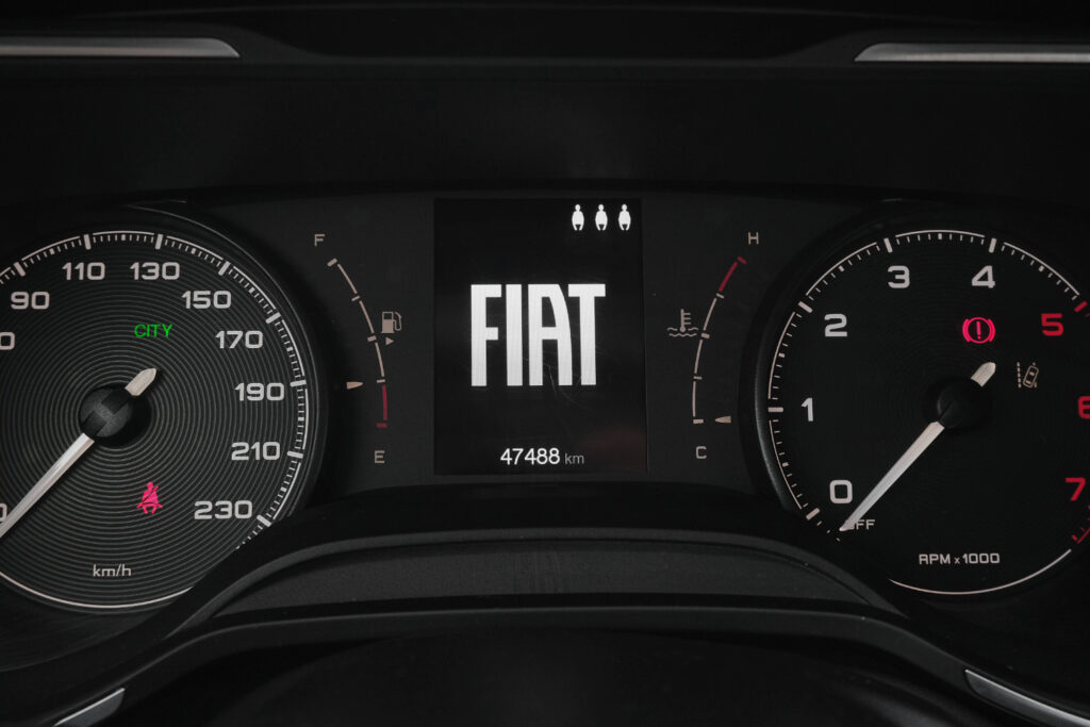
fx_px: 1151
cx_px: 545
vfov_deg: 35.1
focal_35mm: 38
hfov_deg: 50.7
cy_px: 364
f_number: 9
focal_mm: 25.6
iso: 2000
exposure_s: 1/160
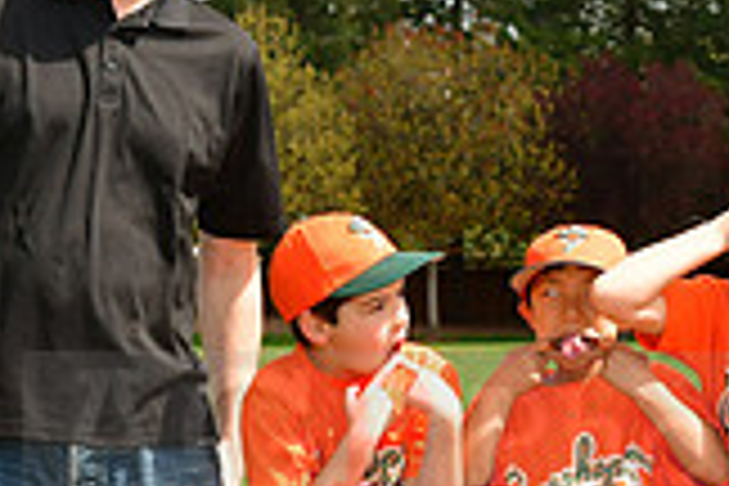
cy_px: 412
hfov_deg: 10.0
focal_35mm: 204
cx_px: 778
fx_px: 4131
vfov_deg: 6.7
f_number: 5
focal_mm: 38
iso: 200
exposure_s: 1/500
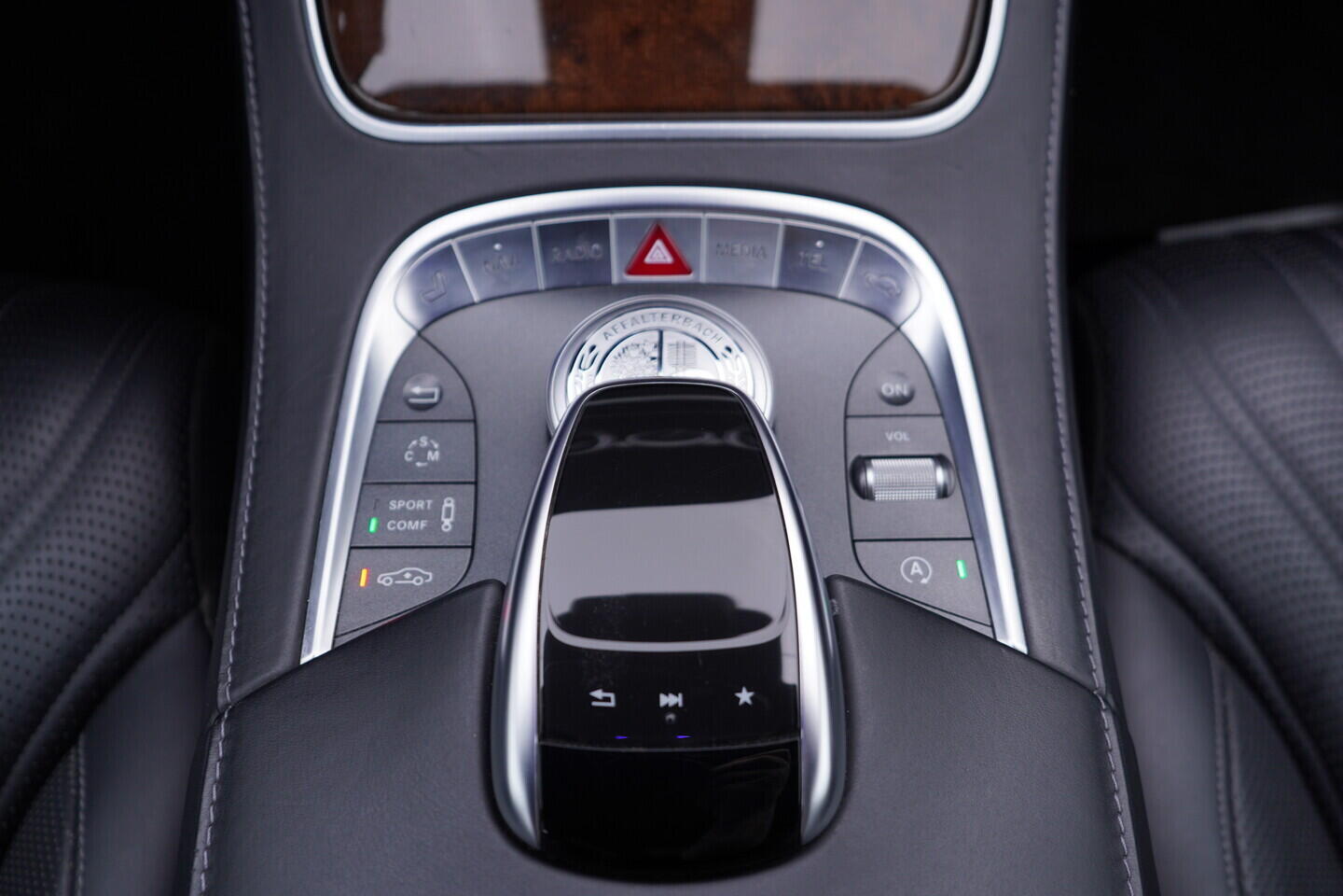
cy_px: 448
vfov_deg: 36.9
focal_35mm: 36
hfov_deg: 53.1
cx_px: 672
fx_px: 1343
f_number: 3.2
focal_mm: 24
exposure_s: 1/50
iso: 125
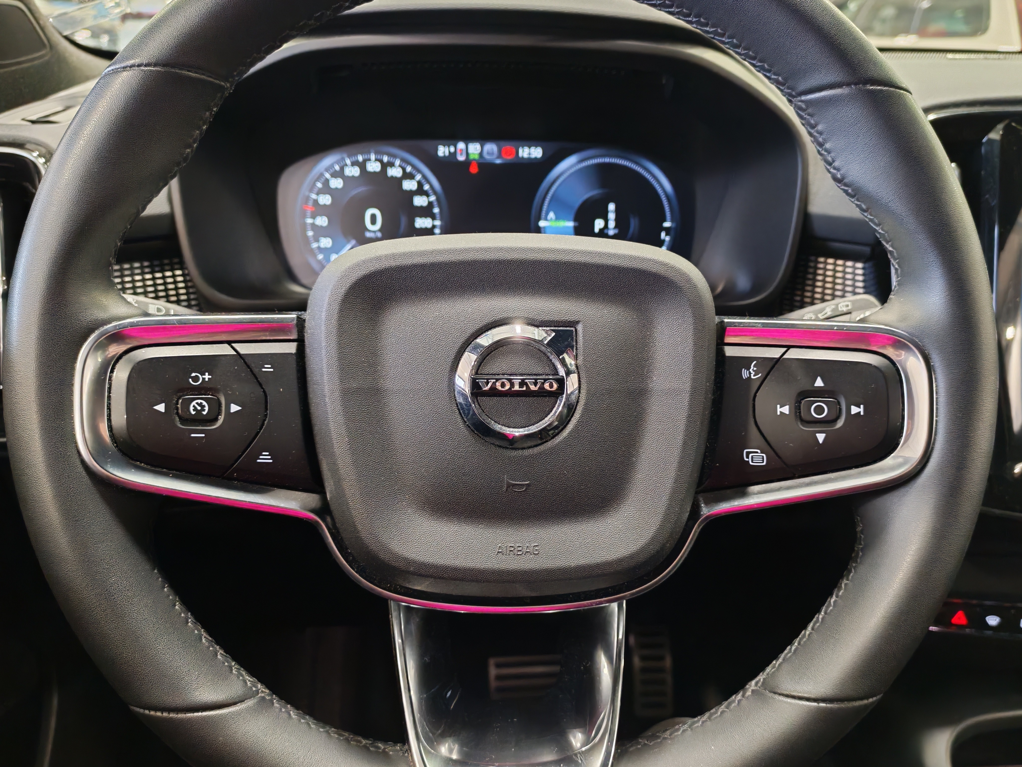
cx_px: 511
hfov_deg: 58.4
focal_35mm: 31
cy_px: 384
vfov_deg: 45.4
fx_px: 915
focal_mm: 6.12
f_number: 1.9
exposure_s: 1/50
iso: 2000
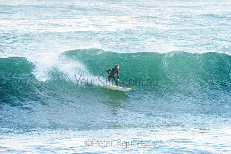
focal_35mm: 500
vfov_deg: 2.8
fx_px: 3210
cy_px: 77
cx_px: 116
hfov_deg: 4.1
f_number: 5.6
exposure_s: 1/1600
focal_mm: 500
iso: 720
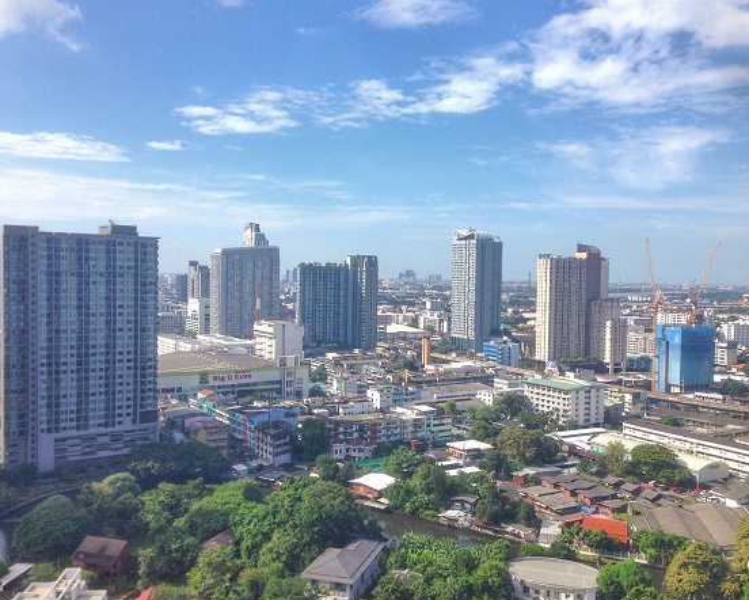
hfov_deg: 51.5
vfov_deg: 42.2
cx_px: 385
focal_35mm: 35
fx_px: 776
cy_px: 304
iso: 50
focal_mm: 4.12
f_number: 2.4
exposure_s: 1/1427
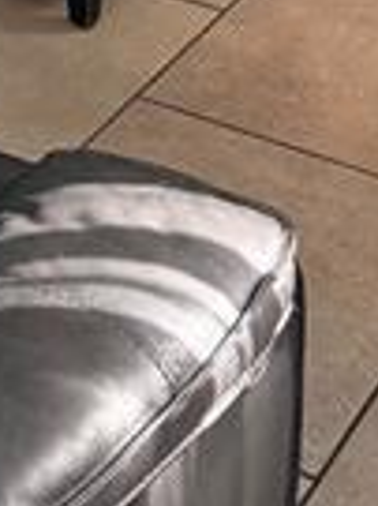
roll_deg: +0.1
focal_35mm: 137
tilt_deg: -5.8
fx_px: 1998
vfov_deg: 11.1
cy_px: -862
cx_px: 124
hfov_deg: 10.8
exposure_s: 1/60
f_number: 1.78
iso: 250
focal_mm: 6.76
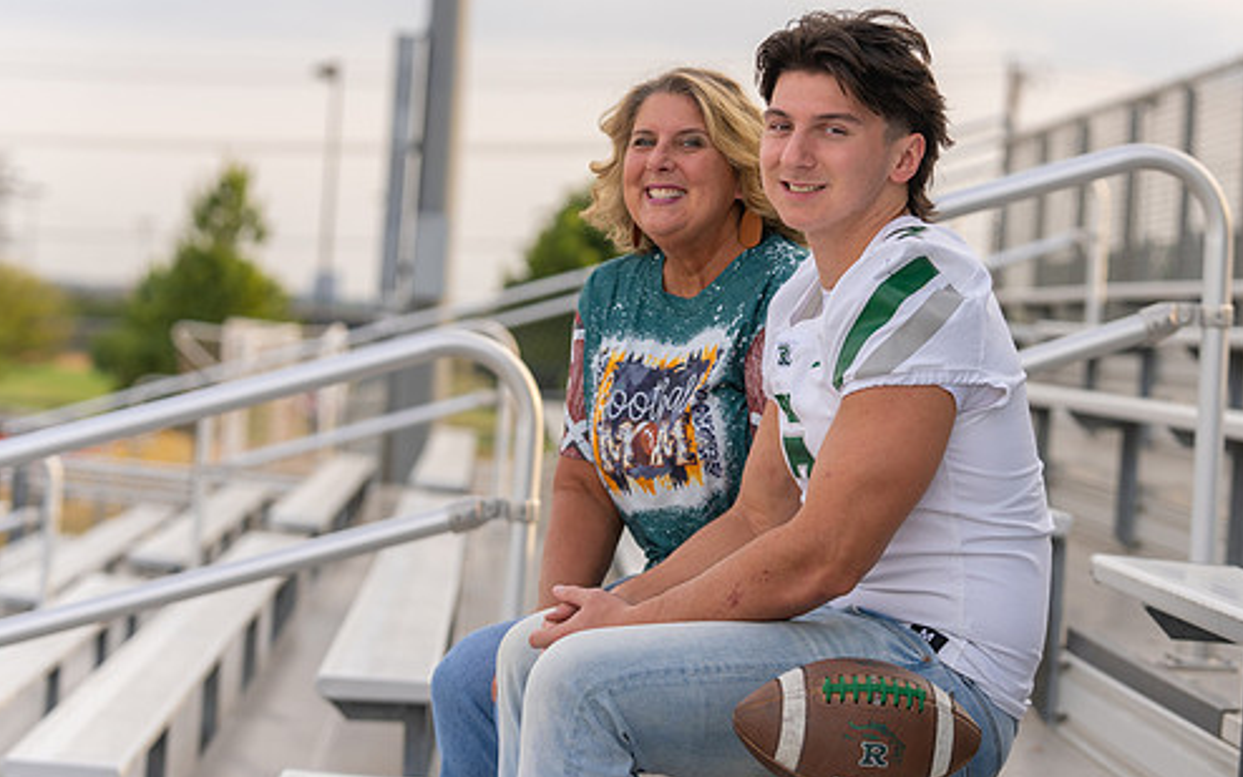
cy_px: 343
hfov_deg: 17.2
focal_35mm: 121
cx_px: 710
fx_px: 4100
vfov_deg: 10.8
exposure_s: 1/400
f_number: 4
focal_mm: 97
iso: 100
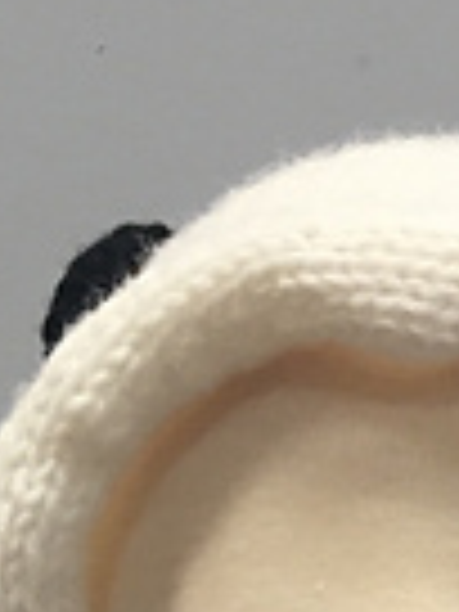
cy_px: 1310
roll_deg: -0.9
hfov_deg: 10.8
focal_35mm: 136
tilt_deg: -15.8
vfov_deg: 12.4
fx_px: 2404
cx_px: 472
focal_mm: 4.15
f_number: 2.2
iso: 40
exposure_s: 1/30
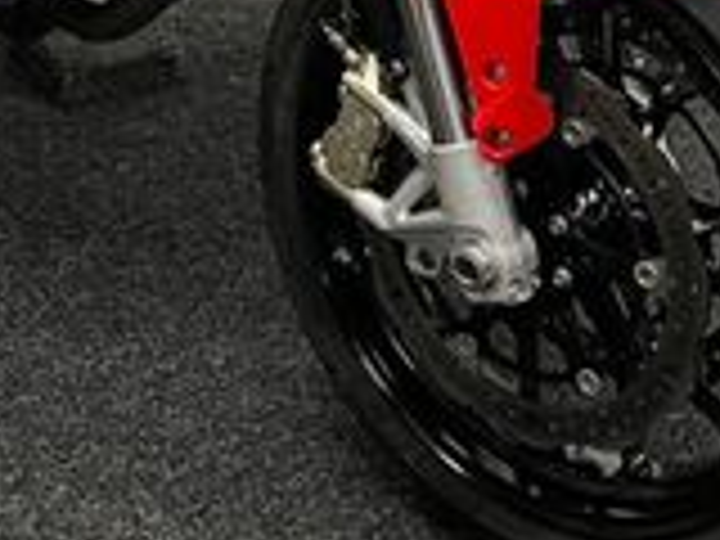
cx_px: 81
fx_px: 2163
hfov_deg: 18.6
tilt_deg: -18.1
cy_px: -351
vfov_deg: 13.2
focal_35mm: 104
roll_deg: -0.4
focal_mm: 5.1
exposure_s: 1/50
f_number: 1.6
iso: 100
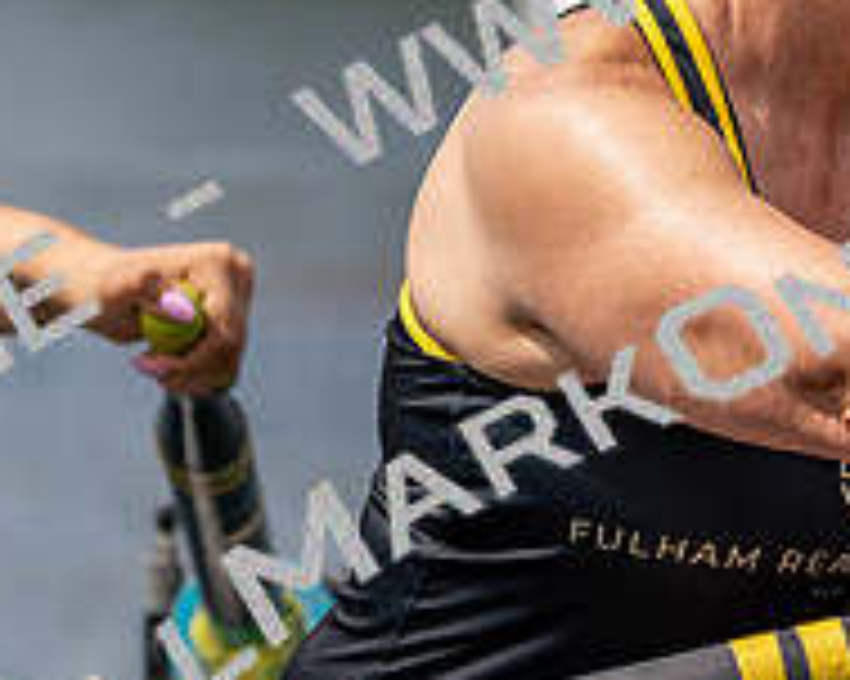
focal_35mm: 881
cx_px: 850
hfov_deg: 2.2
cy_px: 178
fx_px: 22152
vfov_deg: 1.8
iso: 200
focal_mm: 306
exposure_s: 1/1600
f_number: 6.3
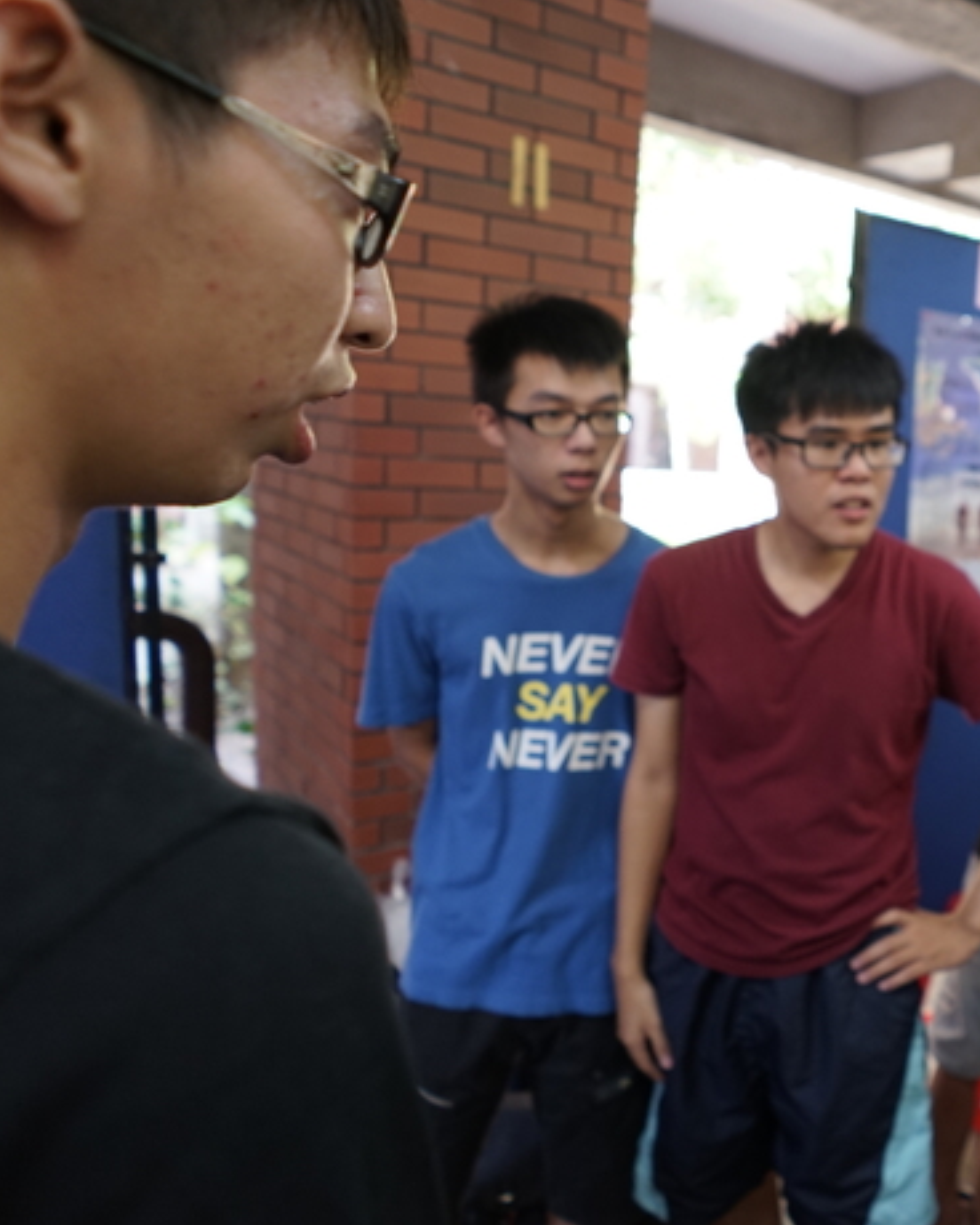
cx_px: 908
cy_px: 611
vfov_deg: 58.8
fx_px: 1088
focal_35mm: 30
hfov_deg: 43.6
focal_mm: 21
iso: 800
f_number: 3.2
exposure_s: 1/60
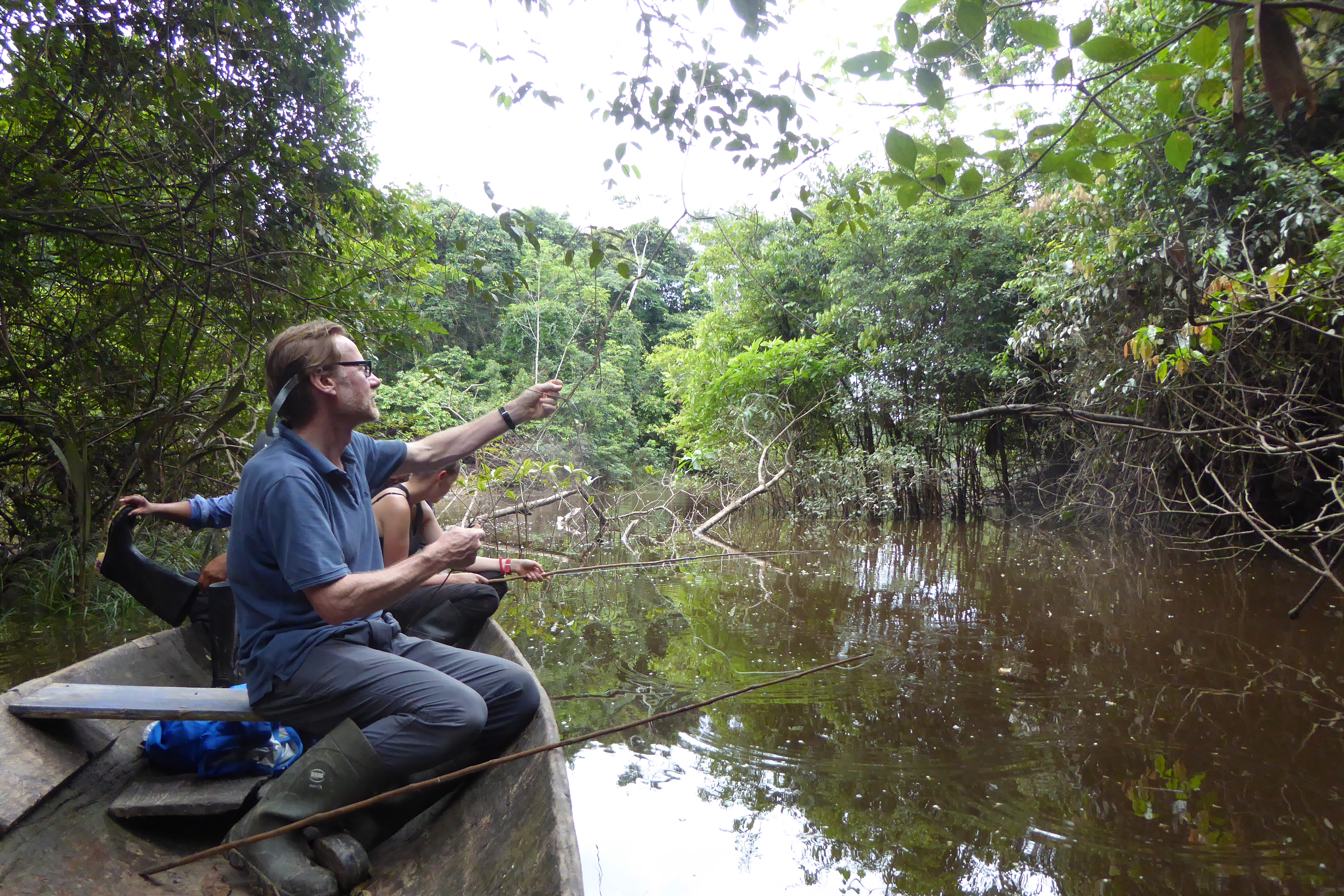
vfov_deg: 47.8
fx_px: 1008
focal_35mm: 27
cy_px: 505
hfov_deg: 67.4
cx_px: 656
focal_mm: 4.3
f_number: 3.3
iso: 400
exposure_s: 1/250
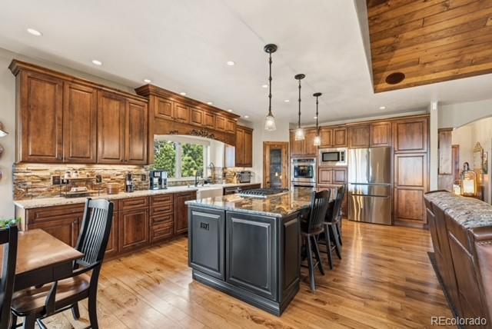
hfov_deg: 100.3
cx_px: 246
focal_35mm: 15
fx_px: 205
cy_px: 164
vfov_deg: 77.4
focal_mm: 15
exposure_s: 1/2
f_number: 8
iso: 400
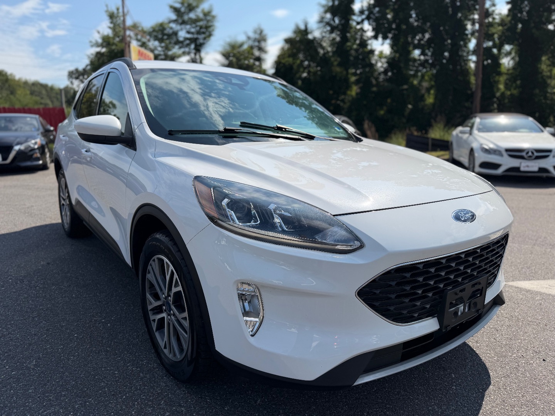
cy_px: 208
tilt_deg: -10.0
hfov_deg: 71.6
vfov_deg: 56.8
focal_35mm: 24
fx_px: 385
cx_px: 278
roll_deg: +2.7
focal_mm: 6.76
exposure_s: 1/6711
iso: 80
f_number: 1.78
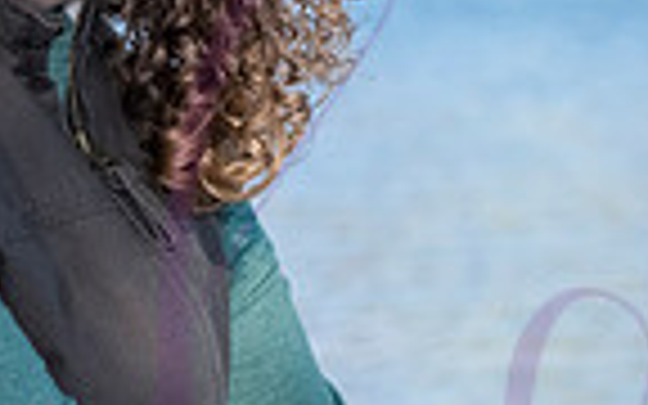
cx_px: 32
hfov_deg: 5.9
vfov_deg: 3.7
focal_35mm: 354
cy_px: 20
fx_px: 6252
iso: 640
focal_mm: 86
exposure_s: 1/1000
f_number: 6.3
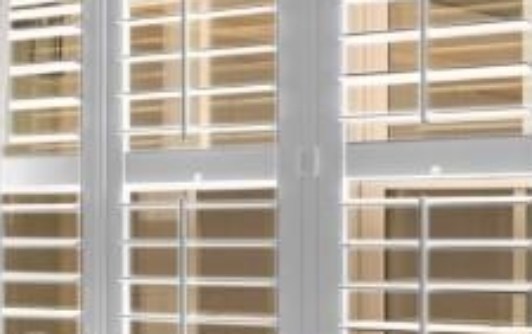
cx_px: -376
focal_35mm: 110
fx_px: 1596
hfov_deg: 16.4
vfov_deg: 11.9
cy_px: 208
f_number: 4.5
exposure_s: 1/15
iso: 100
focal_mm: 10
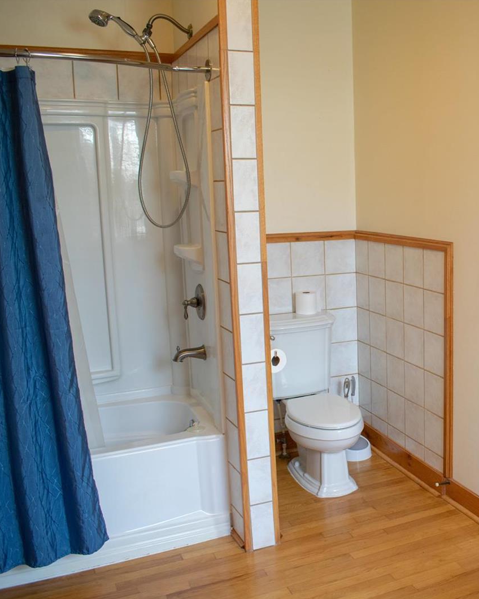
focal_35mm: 51
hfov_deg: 28.9
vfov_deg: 36.7
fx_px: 904
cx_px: 396
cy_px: 300
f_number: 4
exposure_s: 1/60
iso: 200
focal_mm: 24
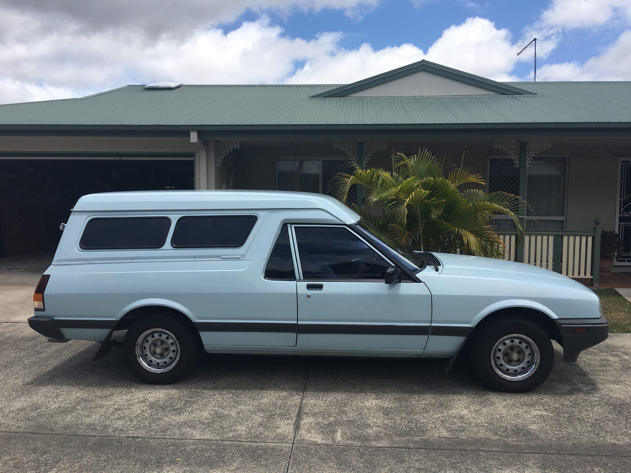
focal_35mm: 29
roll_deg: +0.1
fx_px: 529
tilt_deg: -3.3
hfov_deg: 61.7
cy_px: 236
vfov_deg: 48.2
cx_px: 316
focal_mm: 4.15
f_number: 2.2
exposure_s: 1/1923
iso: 25
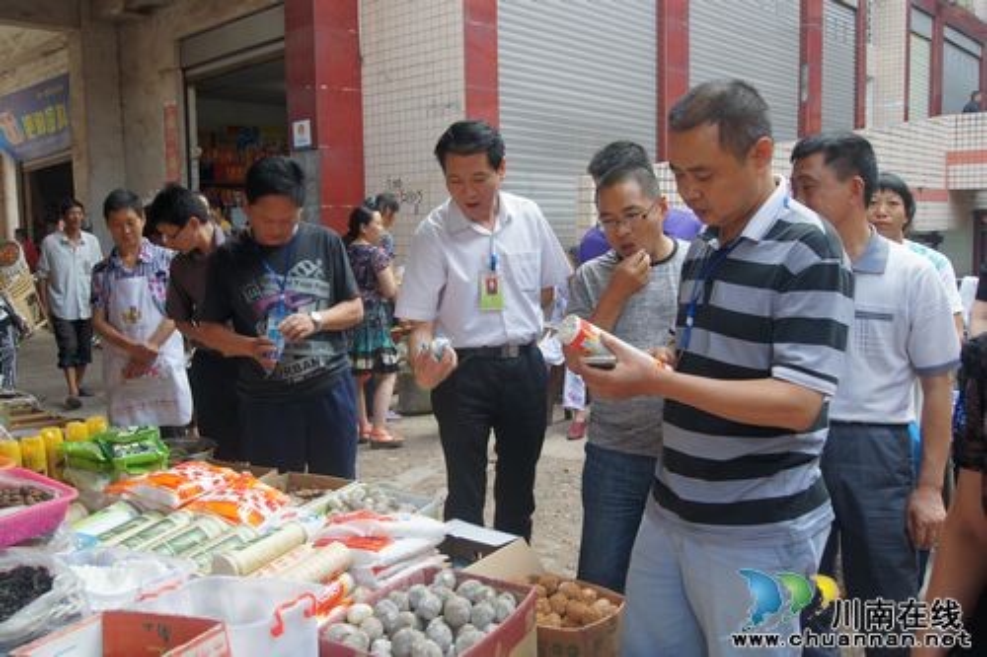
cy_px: 328
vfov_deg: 43.6
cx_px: 494
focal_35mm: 30
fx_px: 822
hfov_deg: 61.9
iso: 200
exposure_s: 1/60
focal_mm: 20
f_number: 6.3
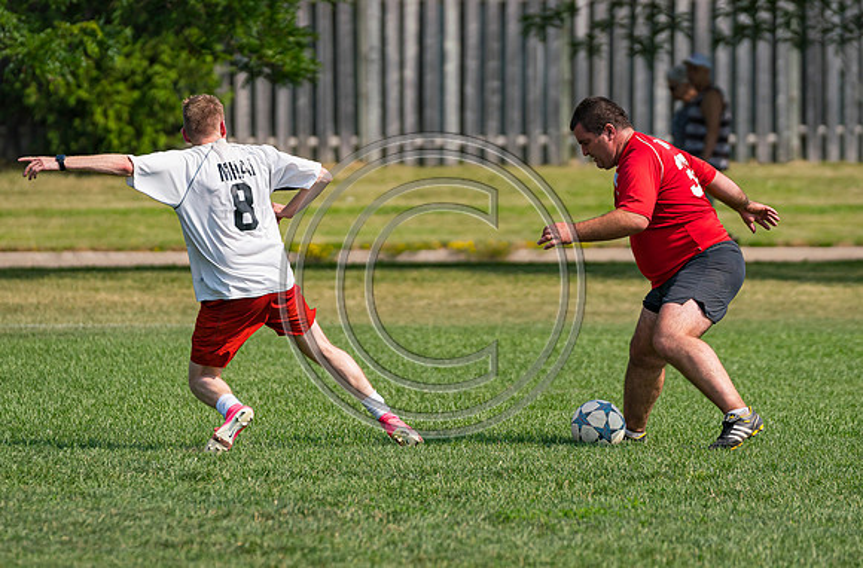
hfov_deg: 5.9
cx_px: 503
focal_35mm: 353
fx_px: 8429
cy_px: 282
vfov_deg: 3.9
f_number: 3.2
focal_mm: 194
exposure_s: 1/6400
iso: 400
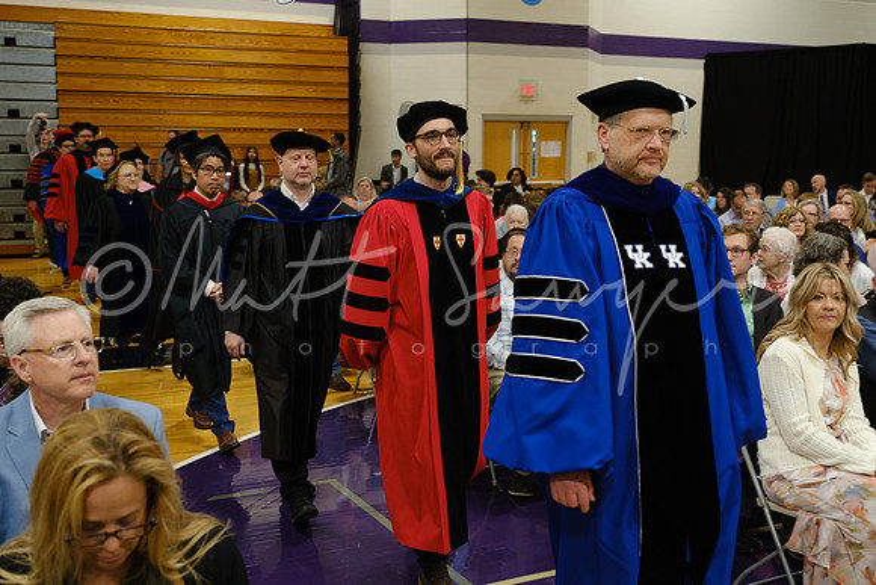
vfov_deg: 32.6
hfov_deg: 47.4
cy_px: 292
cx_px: 438
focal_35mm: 41
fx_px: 998
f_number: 3.2
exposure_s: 1/100
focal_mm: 27.4
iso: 1250
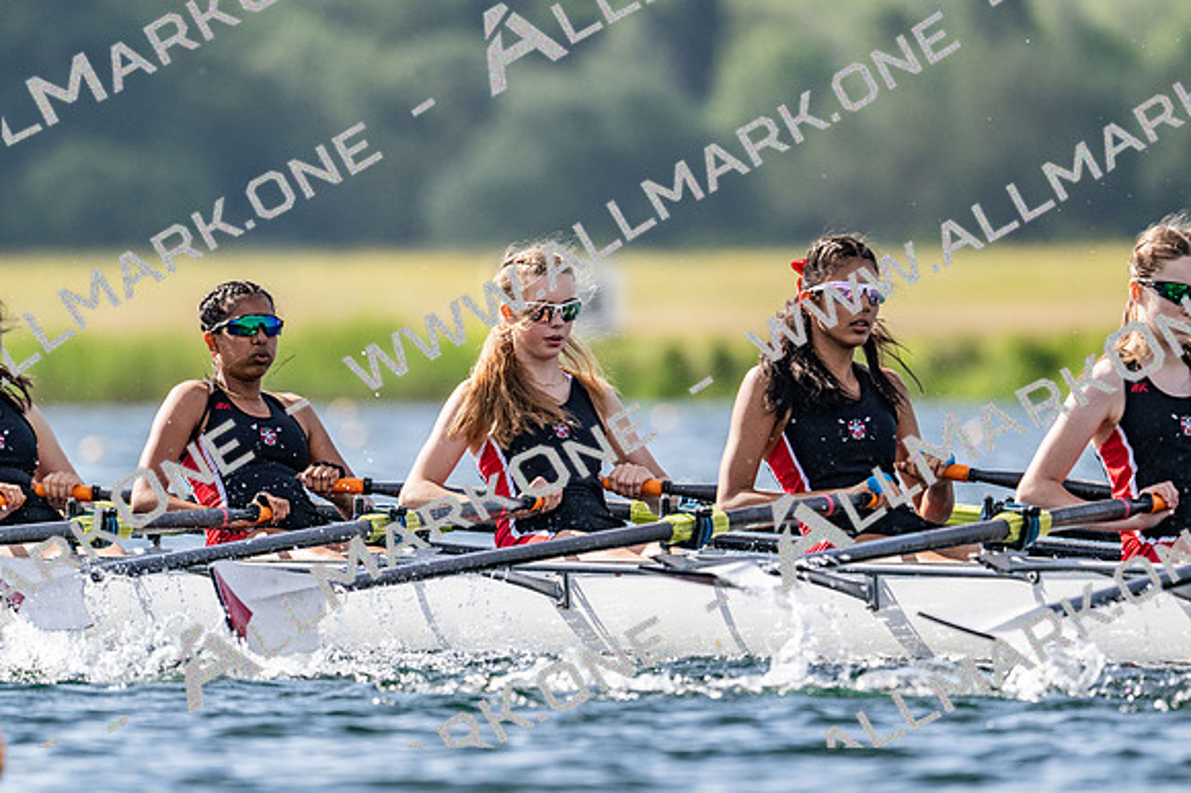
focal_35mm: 600
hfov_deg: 3.4
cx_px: 596
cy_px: 396
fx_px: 19838
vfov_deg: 2.3
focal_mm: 400
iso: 280
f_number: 4.5
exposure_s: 1/2500
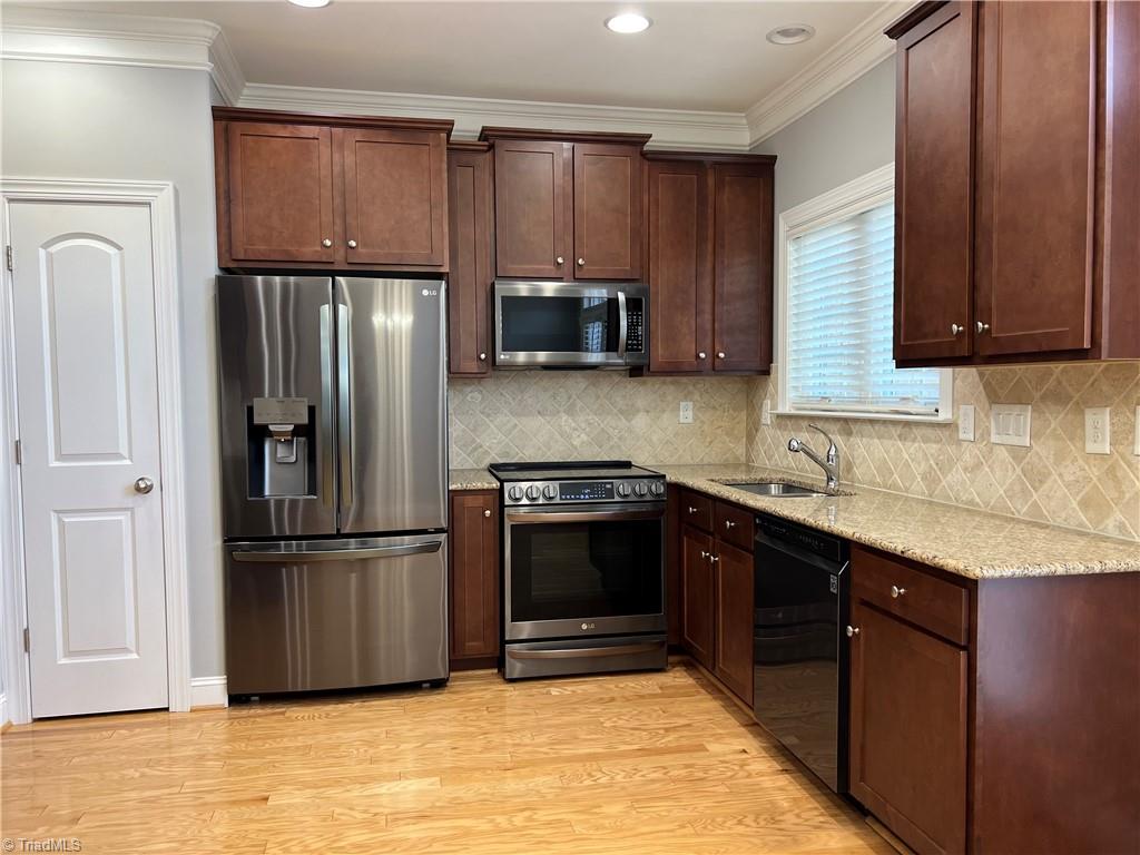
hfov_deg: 67.3
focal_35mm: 26
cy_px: 428
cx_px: 570
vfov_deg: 53.1
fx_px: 856
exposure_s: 1/60
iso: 100
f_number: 1.5
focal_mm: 5.7
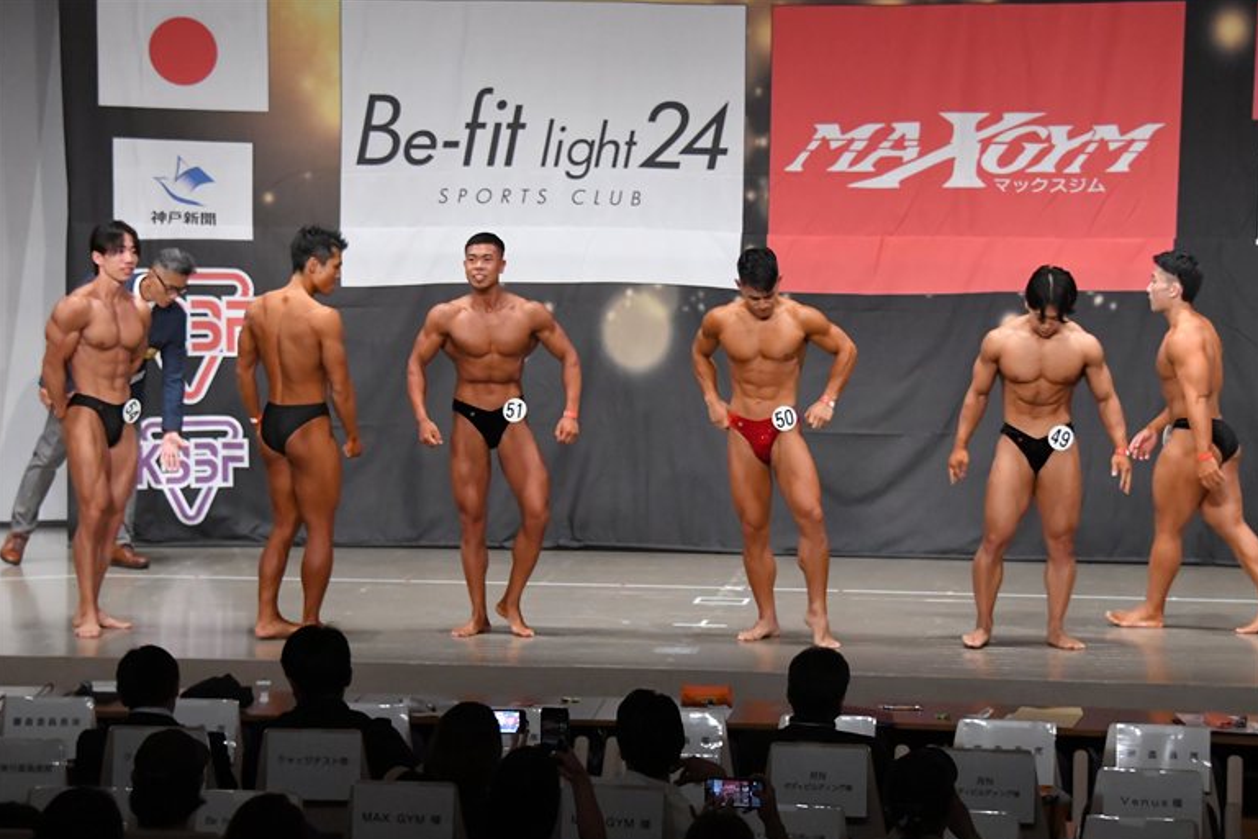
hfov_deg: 18.8
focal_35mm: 109
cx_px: 628
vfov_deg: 12.6
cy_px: 421
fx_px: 3809
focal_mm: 72
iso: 6400
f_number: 5.6
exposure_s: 1/400
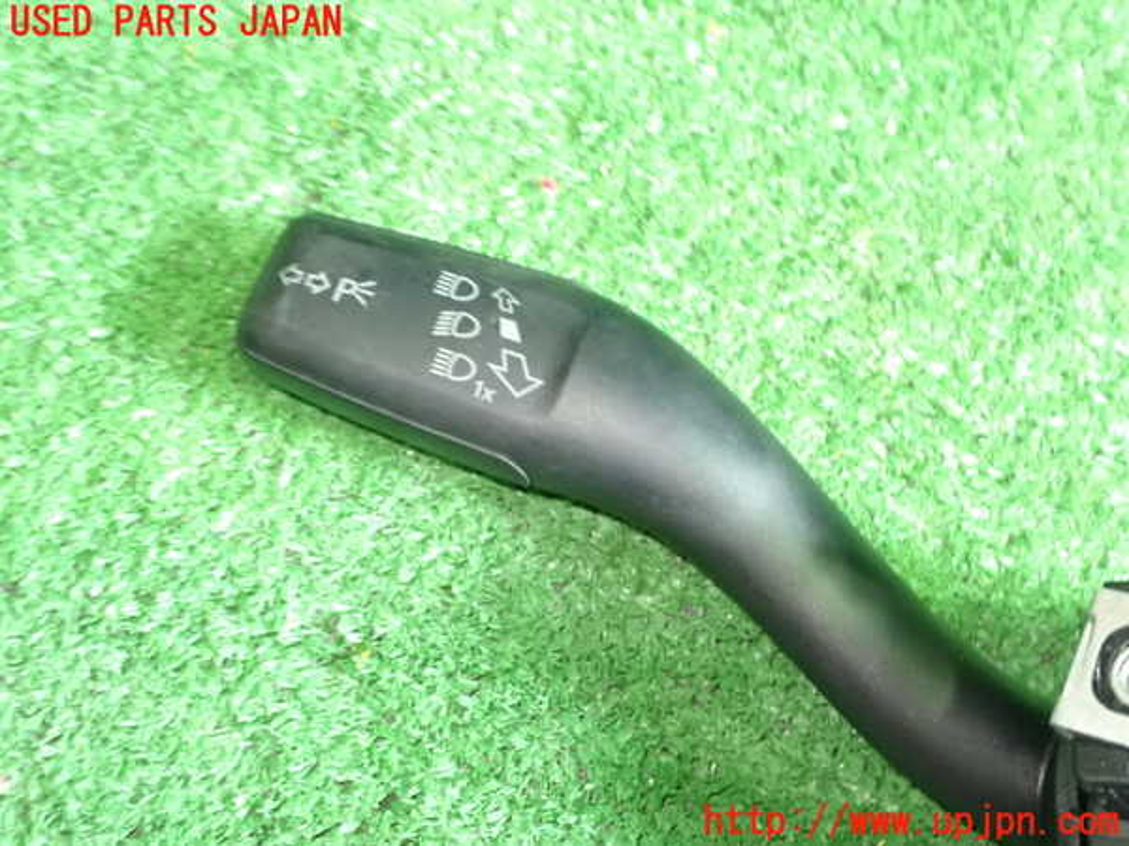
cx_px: 564
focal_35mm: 41
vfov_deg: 35.1
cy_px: 423
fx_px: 1337
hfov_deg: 45.8
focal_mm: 7.31
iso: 1600
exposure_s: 1/4
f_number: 11
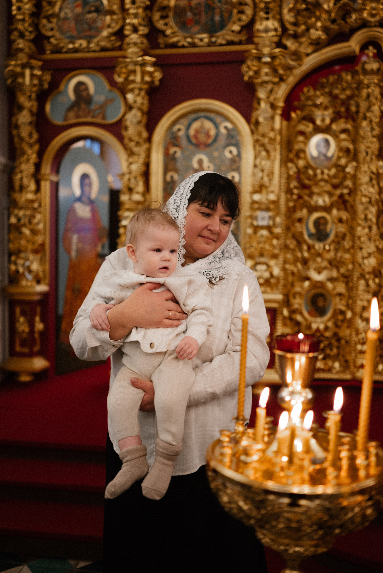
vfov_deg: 54.4
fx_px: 558
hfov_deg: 37.9
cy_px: 286
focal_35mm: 35
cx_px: 192
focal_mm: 35
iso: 1000
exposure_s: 1/320
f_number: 1.8
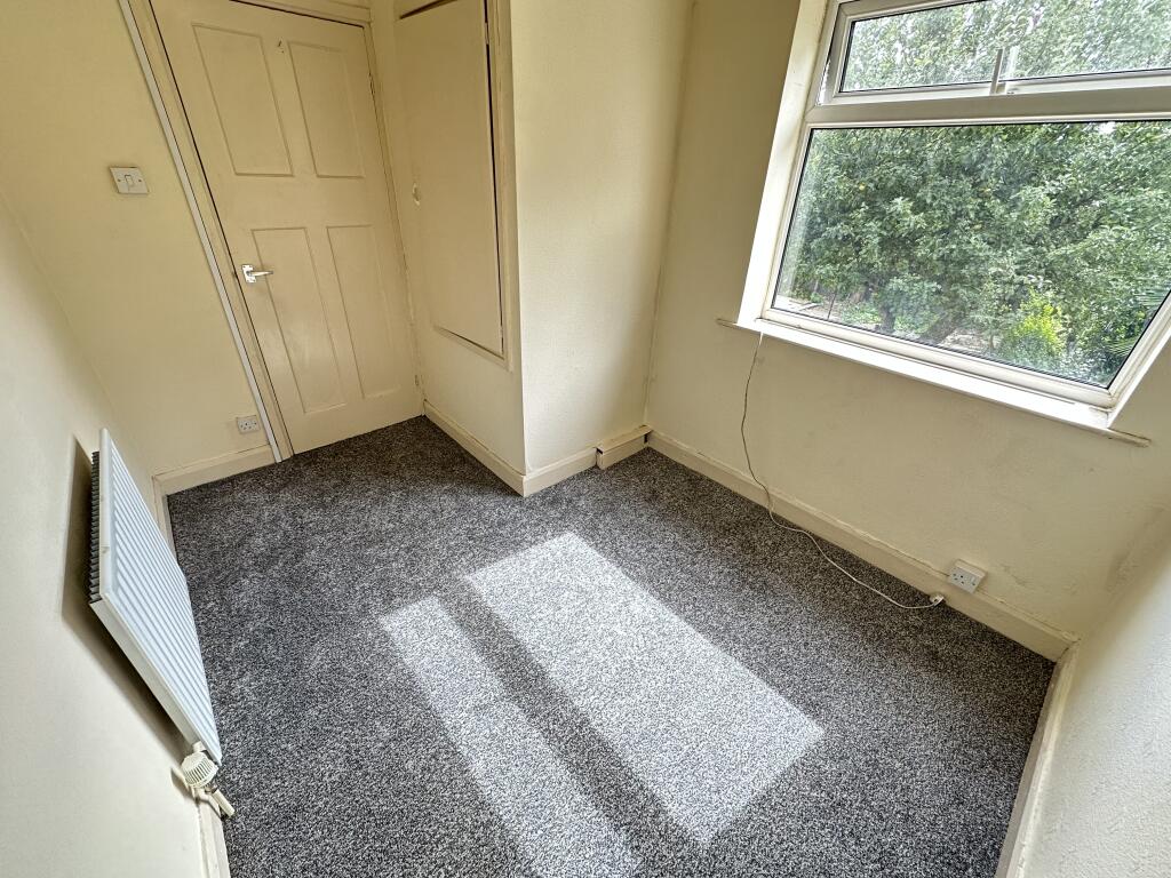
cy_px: 439
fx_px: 474
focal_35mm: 14
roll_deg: -2.2
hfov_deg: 102.1
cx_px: 586
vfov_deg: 85.7
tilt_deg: -29.4
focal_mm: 2.22
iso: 125
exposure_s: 1/99
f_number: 2.2
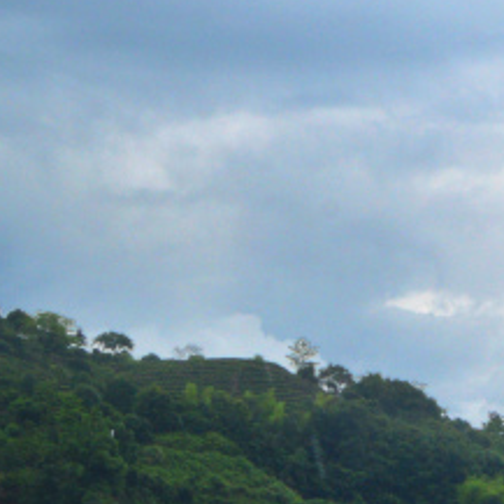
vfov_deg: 9.6
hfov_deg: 9.0
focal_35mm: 180
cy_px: 535
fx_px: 2965
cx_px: 1122
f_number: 14
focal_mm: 30
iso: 160
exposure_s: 1/250
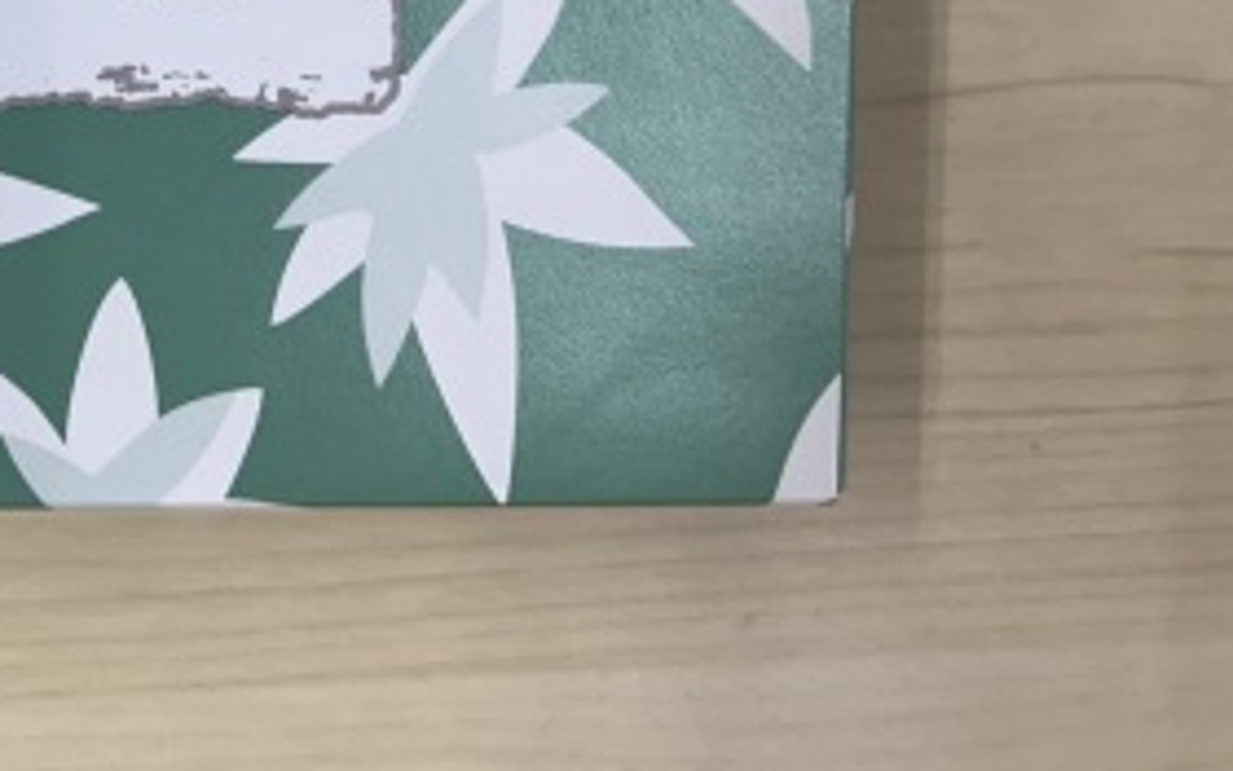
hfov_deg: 29.2
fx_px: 2117
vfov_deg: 19.1
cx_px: -137
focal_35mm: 63
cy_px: -220
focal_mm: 5.7
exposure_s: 1/100
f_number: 1.5
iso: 64
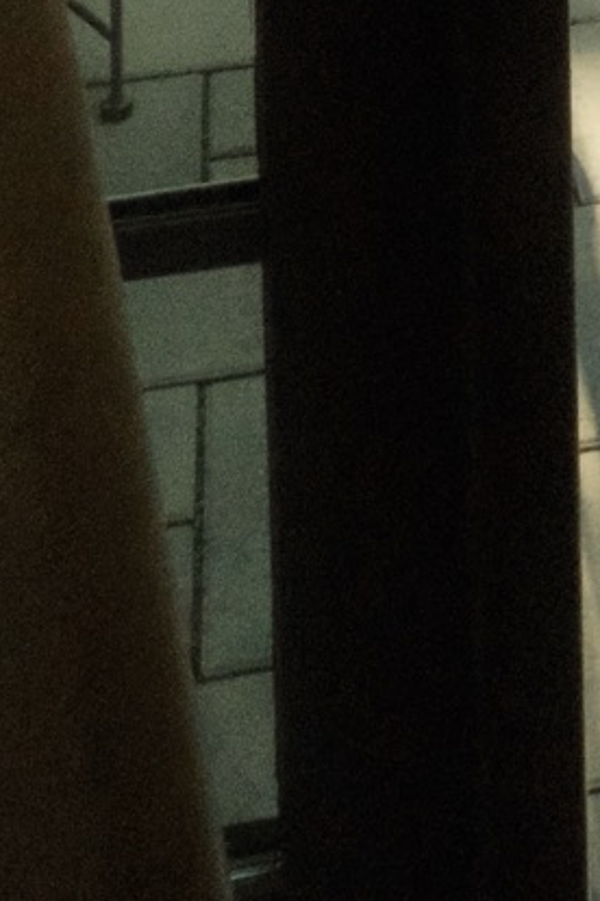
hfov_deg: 13.0
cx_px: 863
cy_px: -1053
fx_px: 2500
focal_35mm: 100
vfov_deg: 15.2
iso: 10000
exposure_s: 1/500
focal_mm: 15
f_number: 22
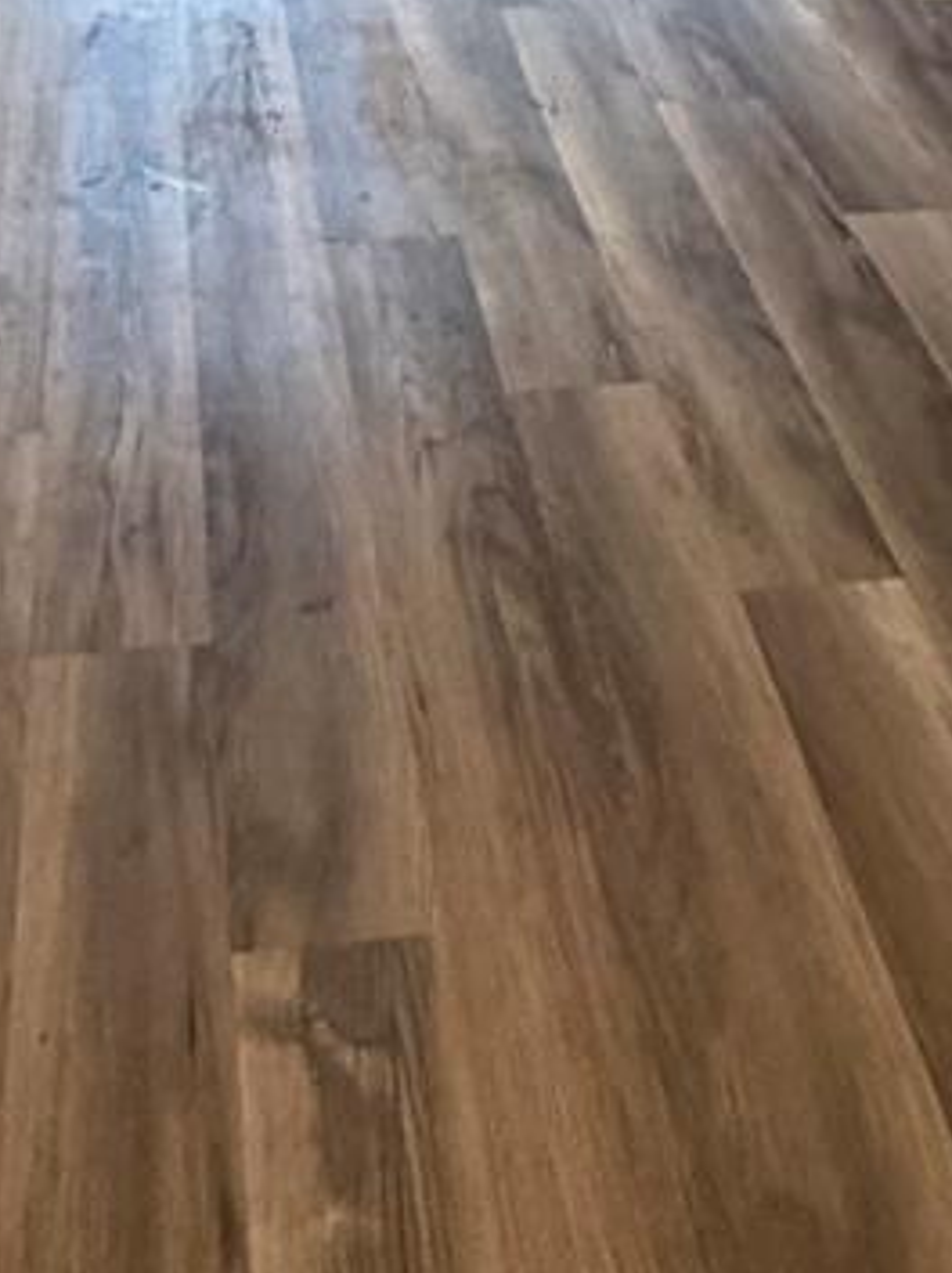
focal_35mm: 61
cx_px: 462
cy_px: -732
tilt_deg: -4.2
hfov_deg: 24.0
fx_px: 2241
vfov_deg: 23.7
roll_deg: -1.5
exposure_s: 1/60
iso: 500
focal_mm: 2.22
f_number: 2.2
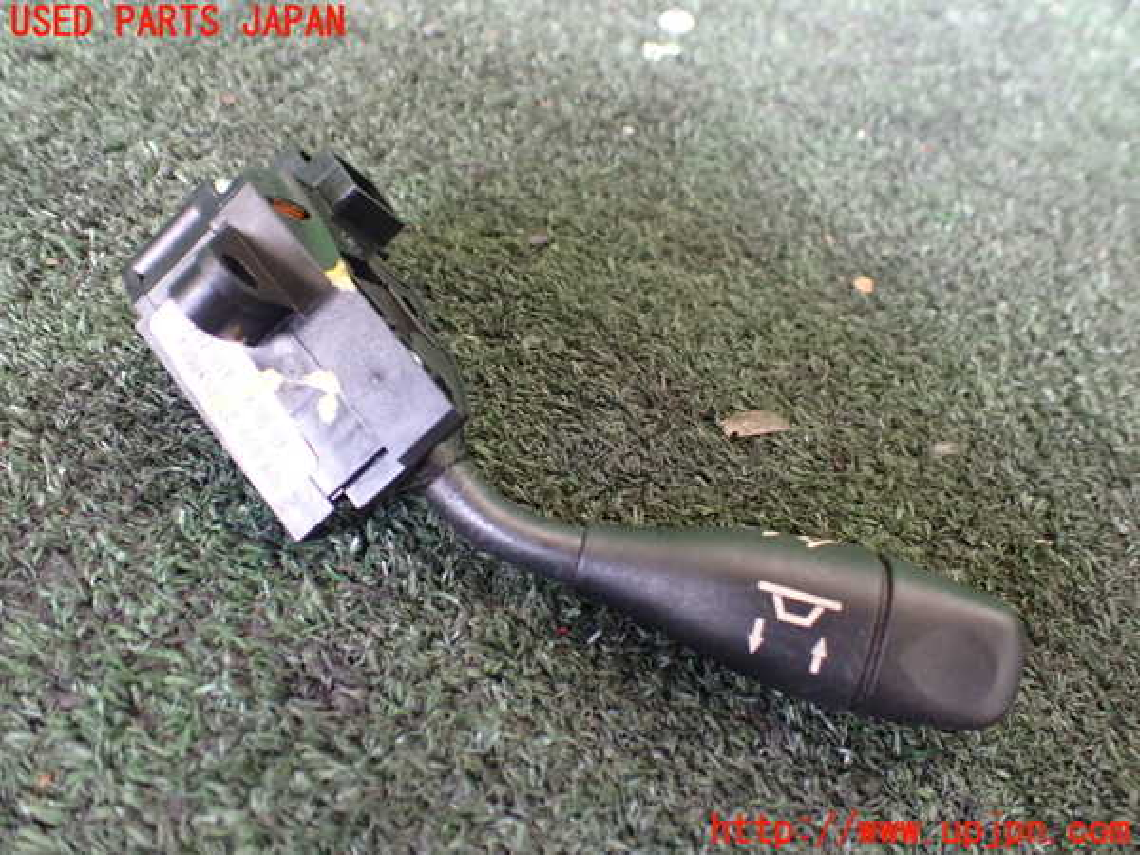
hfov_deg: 60.0
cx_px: 570
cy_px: 428
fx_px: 988
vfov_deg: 46.8
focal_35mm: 30
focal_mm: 5.4
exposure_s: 1/30
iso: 800
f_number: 2.3
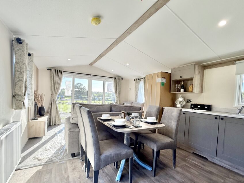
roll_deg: -3.0
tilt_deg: -2.5
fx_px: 120
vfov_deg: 74.4
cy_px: 103
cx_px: 124
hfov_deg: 91.0
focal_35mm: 17
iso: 64
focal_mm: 2.22
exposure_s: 1/261
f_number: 2.2
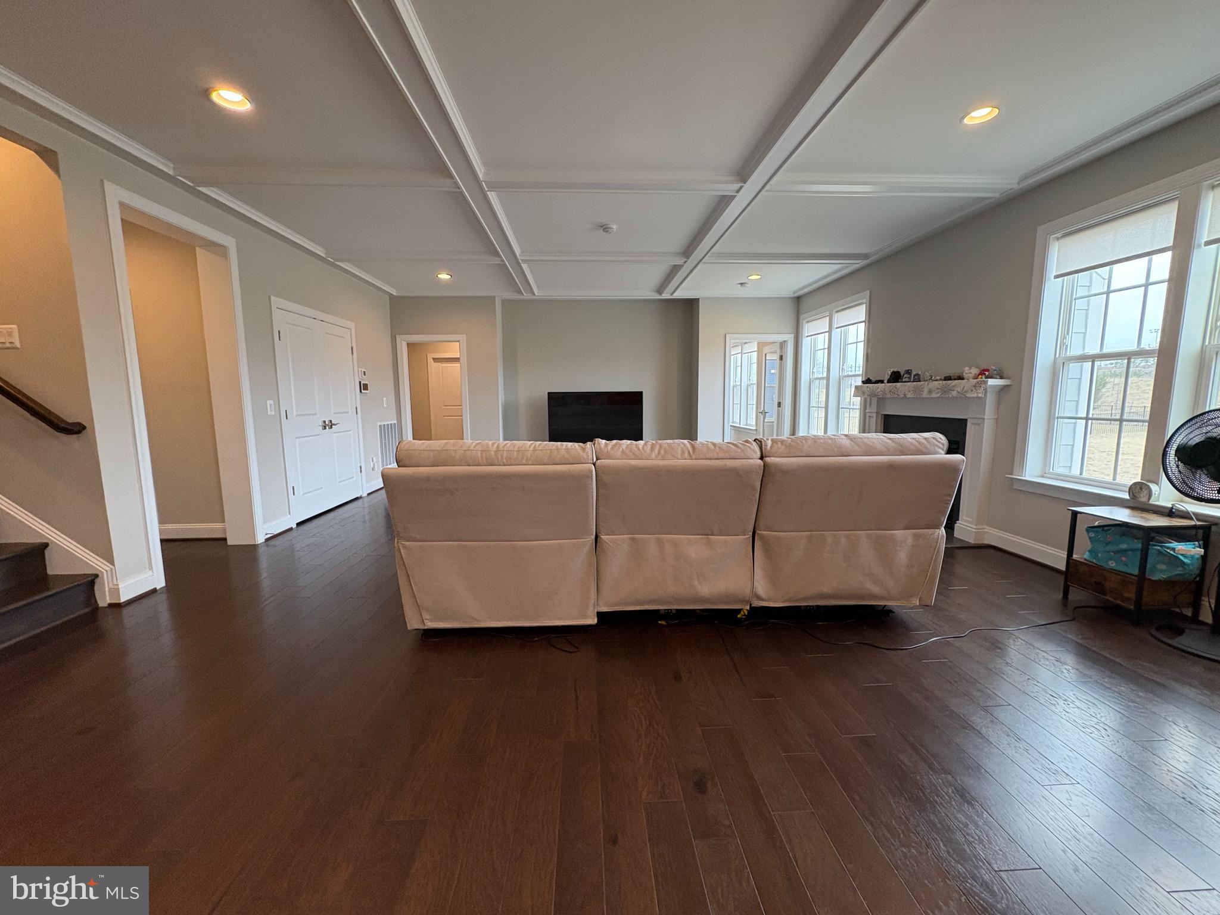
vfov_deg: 85.7
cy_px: 458
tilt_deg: -7.3
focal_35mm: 14
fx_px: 493
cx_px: 610
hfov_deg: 102.1
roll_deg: +1.0
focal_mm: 2.22
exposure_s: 1/120
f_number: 2.2
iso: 320
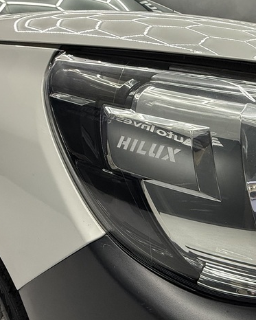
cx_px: 223
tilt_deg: -8.4
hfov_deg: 44.8
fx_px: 284
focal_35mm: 30
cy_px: 146
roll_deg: -1.4
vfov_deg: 58.7
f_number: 2.2
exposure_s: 1/100
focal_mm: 2.22
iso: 125
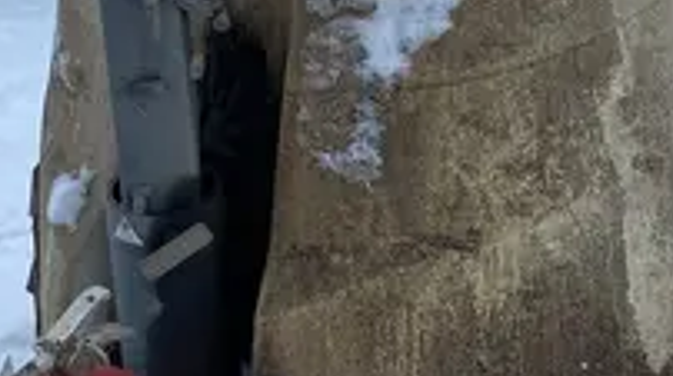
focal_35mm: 103
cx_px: 197
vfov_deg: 11.6
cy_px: -22
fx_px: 1836
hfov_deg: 20.7
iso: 32
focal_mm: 4.25
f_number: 1.8
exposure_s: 1/799
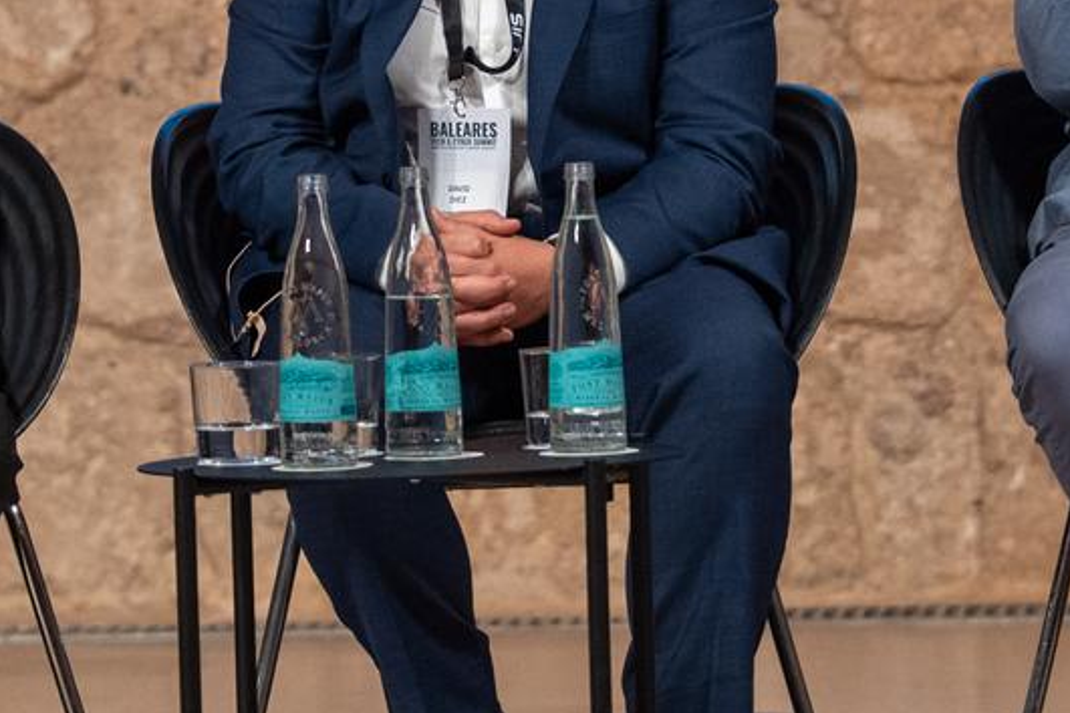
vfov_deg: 3.2
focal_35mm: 423
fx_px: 12572
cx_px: 542
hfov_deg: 4.9
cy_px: 77
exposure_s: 1/200
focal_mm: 115
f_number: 2.8
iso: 2500
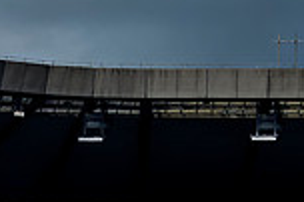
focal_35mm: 317
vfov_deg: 4.3
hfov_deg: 6.4
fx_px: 2674
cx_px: -161
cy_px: 421
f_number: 4
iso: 1000
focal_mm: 70
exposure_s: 1/3200
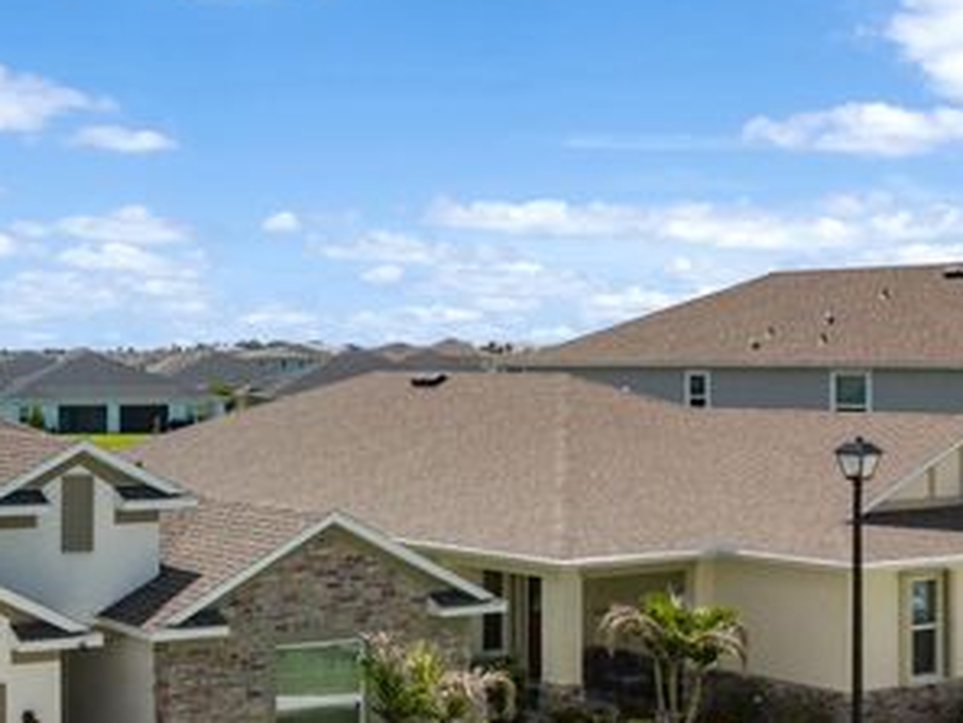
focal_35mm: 56
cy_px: 736
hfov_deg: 32.1
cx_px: 42
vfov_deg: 24.8
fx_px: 1559
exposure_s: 1/2700
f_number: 2.2
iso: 100
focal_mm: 4.73
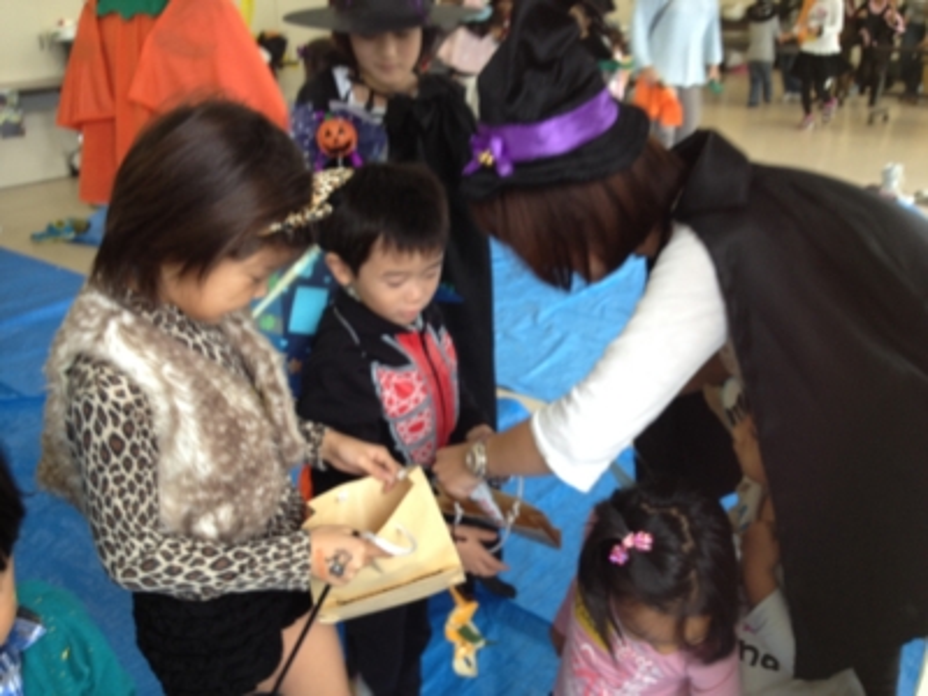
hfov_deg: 52.6
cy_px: 348
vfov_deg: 40.7
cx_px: 464
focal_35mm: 35
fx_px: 938
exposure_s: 1/30
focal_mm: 4.28
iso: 50
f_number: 2.4
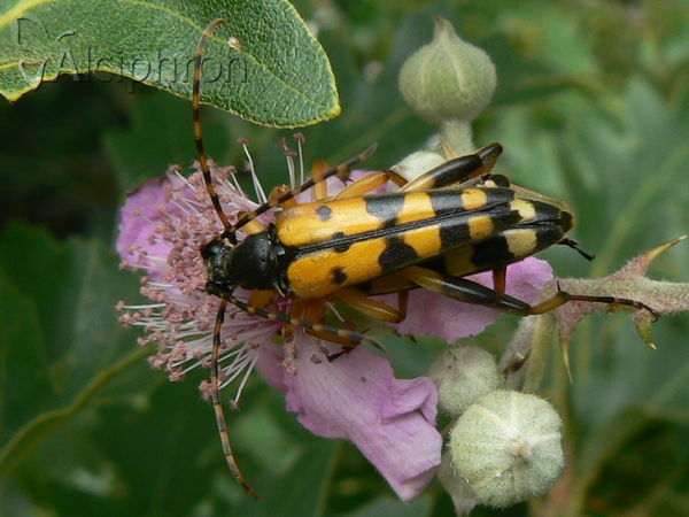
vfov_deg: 39.7
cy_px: 258
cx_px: 344
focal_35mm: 36
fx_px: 717
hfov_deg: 51.4
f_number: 5.6
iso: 80
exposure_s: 1/160
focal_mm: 6
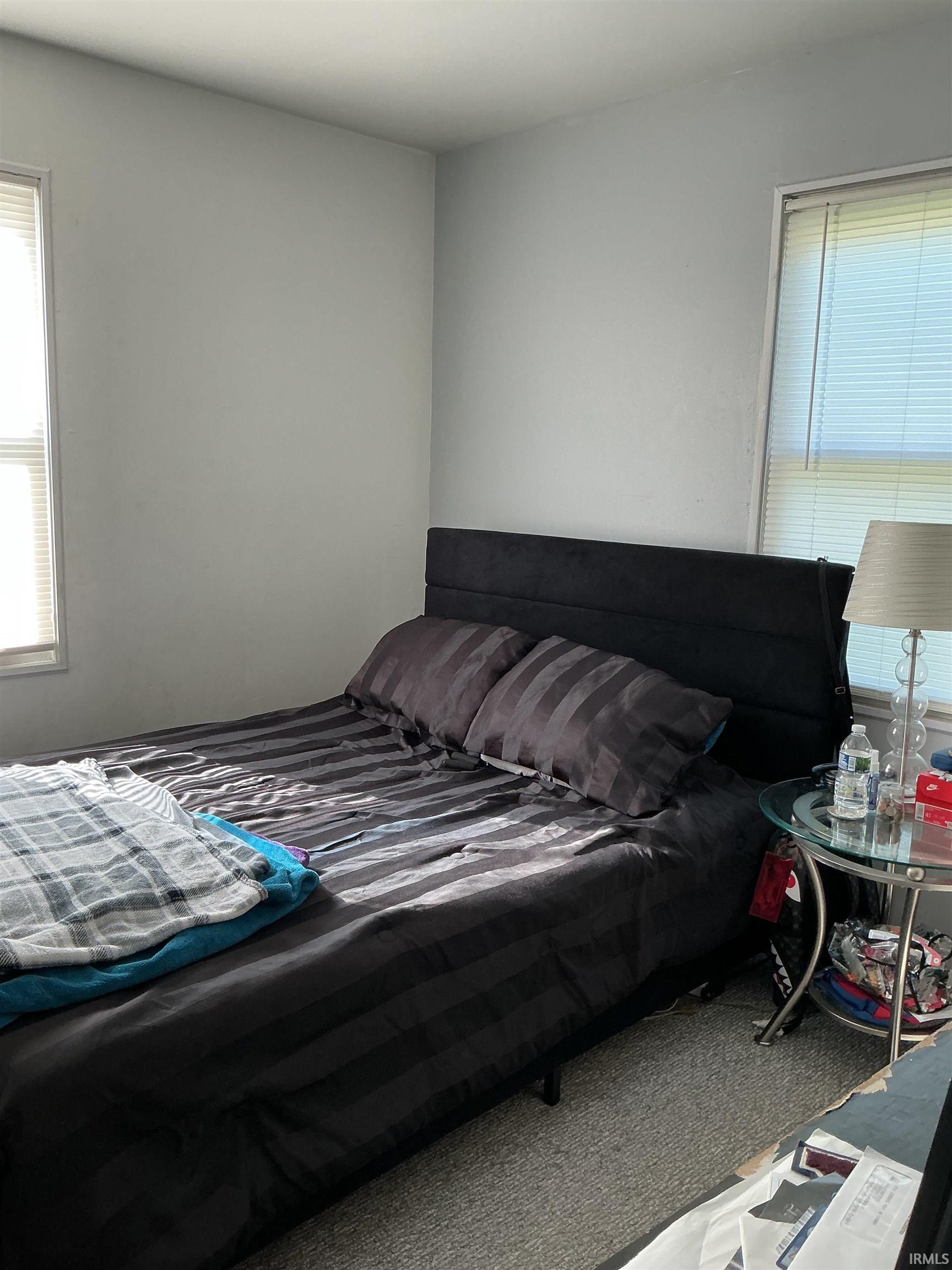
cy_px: 635
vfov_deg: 61.7
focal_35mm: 29
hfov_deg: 48.2
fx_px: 1063
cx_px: 476
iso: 64
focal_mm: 3
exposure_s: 1/60
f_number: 1.8
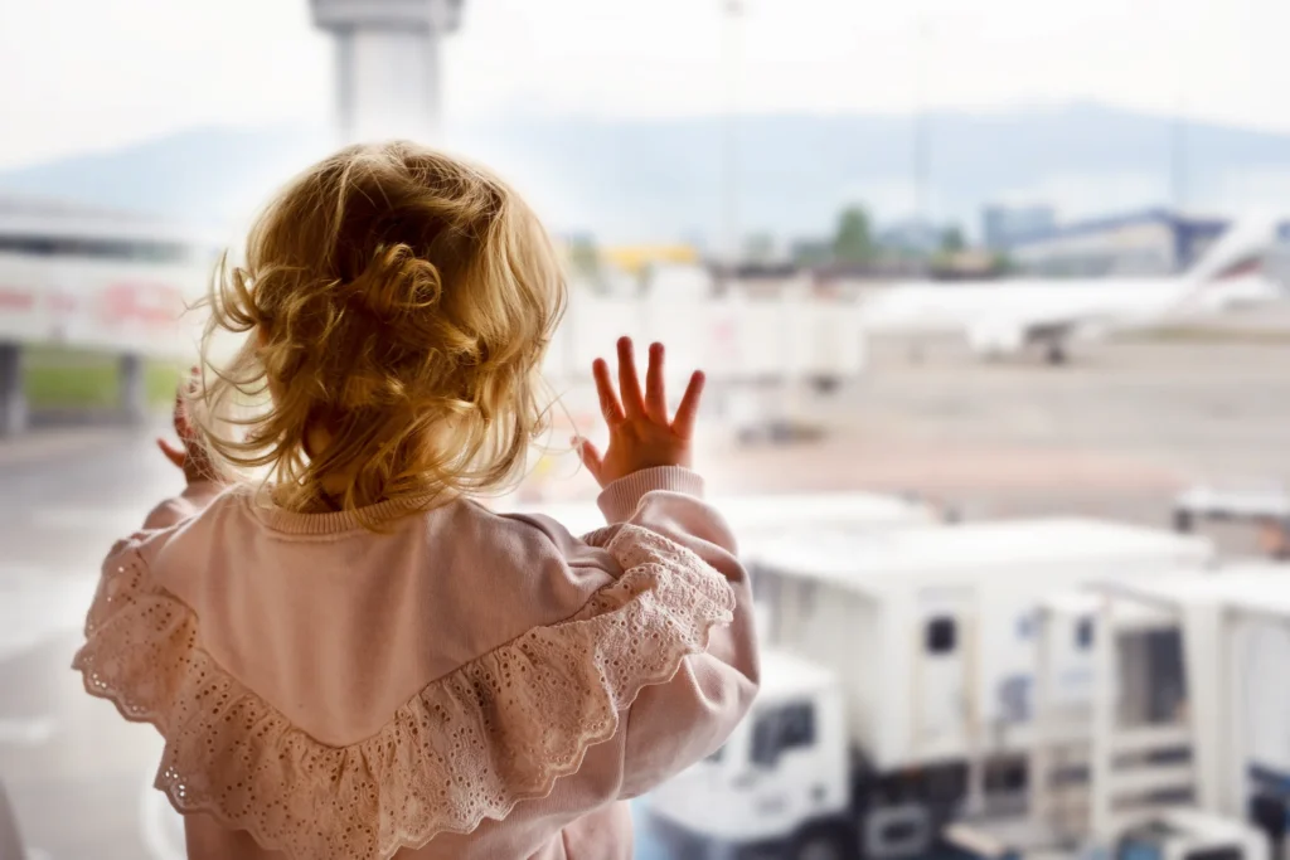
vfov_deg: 27.0
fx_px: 1792
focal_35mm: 50
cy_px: 430
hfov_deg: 39.6
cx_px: 645
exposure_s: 1/125
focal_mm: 33
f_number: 3.6
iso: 160
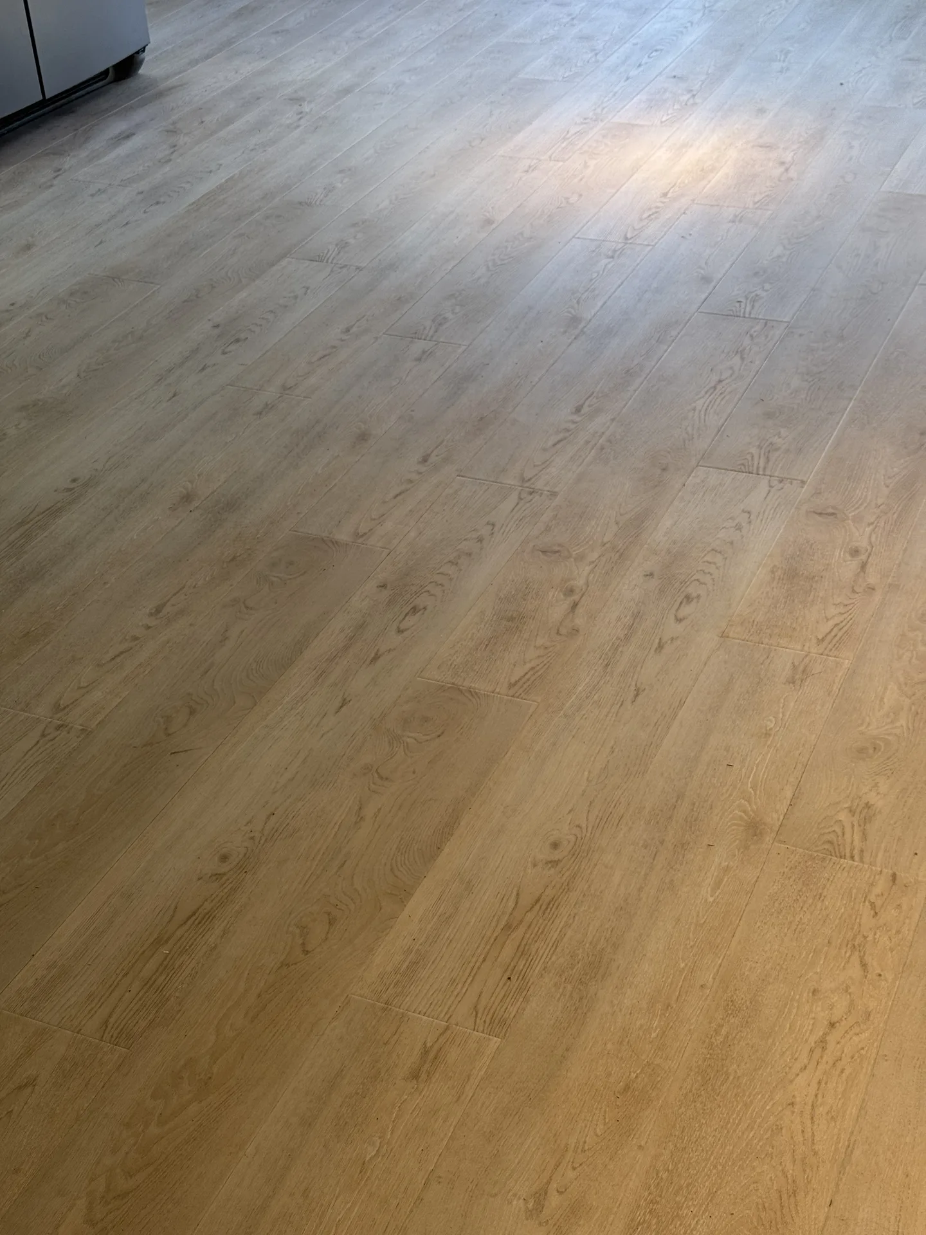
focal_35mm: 48
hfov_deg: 30.3
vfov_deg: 39.7
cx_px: 463
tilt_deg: -33.0
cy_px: 618
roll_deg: +4.0
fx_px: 1712
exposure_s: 1/120
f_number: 1.78
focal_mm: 6.76
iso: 64
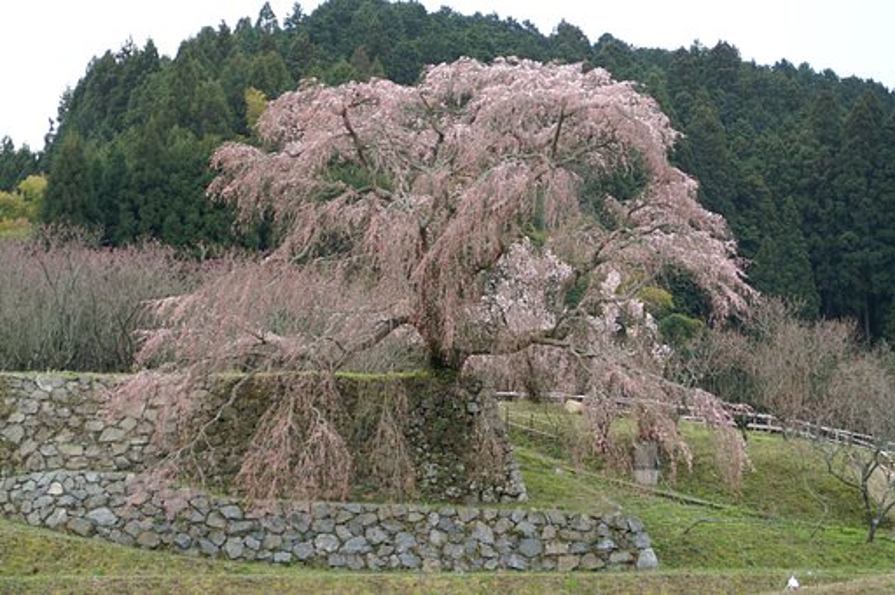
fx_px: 1862
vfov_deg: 18.1
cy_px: 298
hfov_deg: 27.0
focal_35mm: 75
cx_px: 448
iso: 200
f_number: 2.8
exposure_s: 1/45
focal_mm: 50
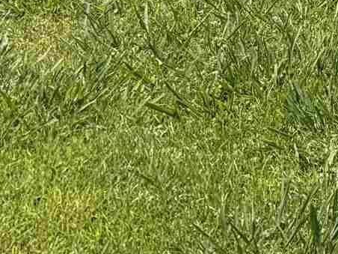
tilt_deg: -1.9
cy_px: -513
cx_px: 957
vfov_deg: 7.9
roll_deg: -0.1
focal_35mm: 163
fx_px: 1592
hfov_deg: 9.8
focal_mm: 6.76
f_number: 1.78
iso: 80
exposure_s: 1/5319
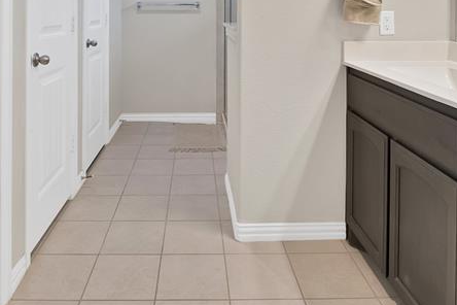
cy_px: 1
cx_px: 198
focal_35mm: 30
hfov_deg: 61.7
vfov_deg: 38.7
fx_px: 381
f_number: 9
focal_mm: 13
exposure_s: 1/4
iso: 640
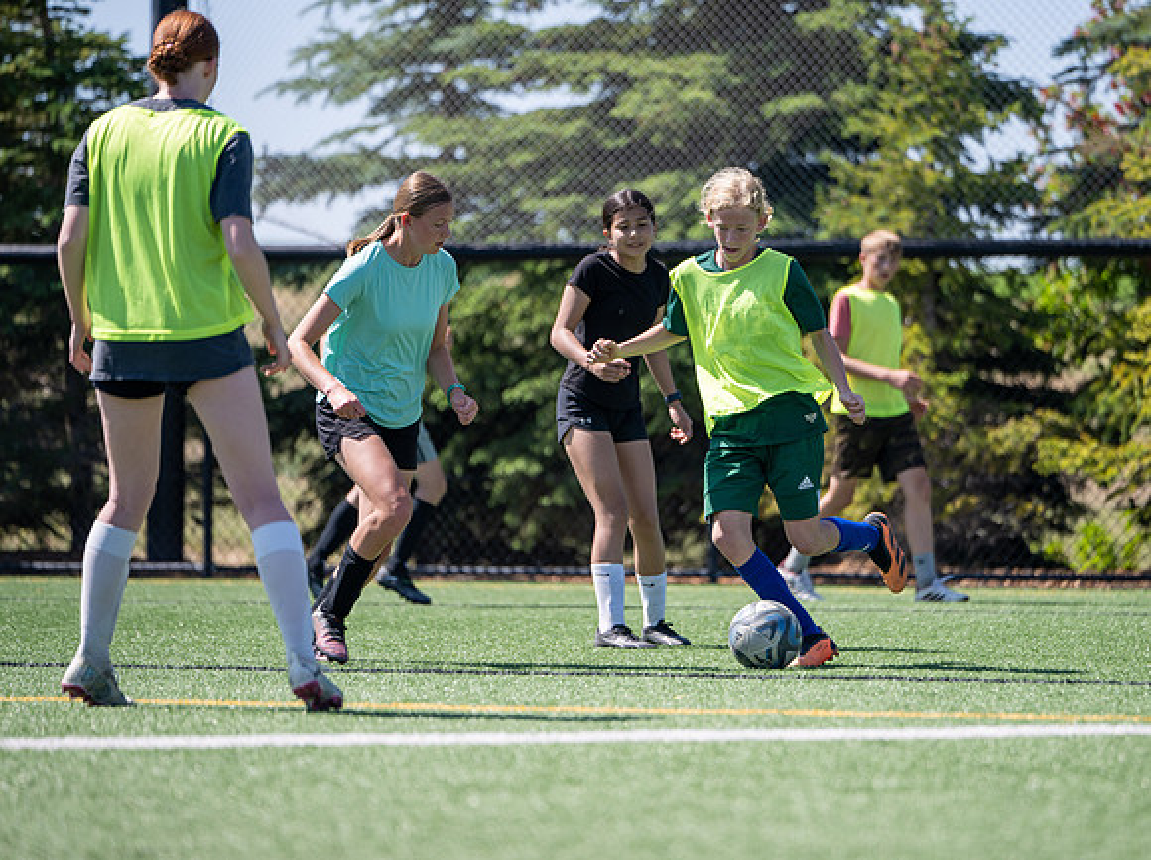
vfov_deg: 7.3
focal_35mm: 203
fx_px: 6736
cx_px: 674
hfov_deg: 9.8
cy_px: 449
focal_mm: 180
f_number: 2.8
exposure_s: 1/800
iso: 64
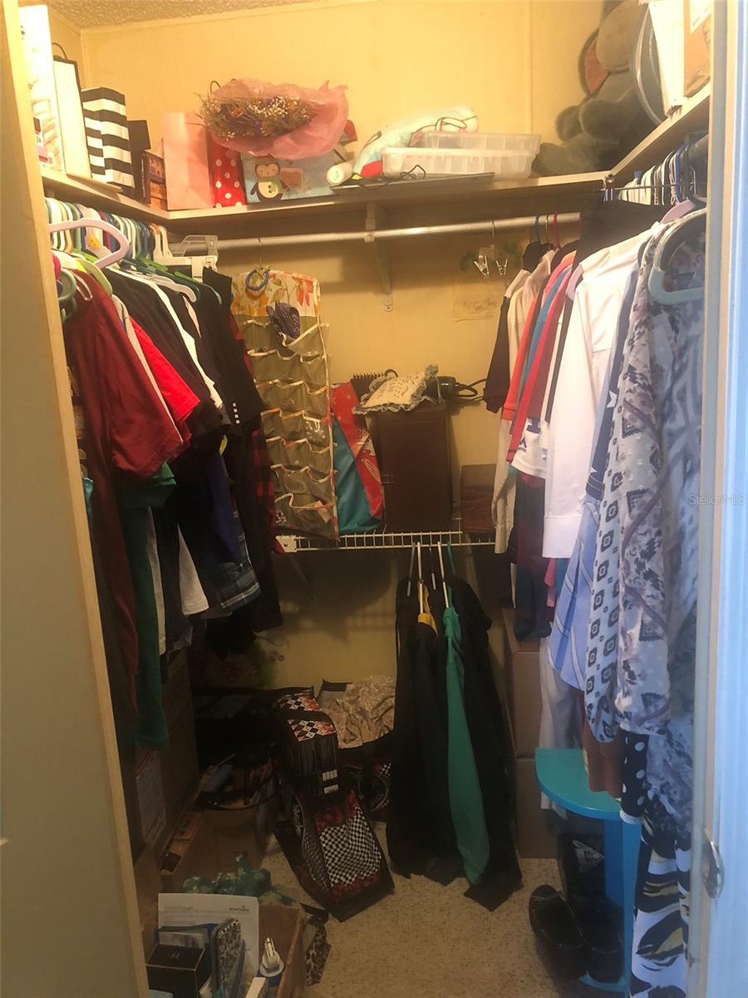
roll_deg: +3.2
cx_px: 374
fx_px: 807
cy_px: 499
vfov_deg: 63.4
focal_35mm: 28
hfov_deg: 49.7
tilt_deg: -10.8
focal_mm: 4
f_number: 1.8
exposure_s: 1/9
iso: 100
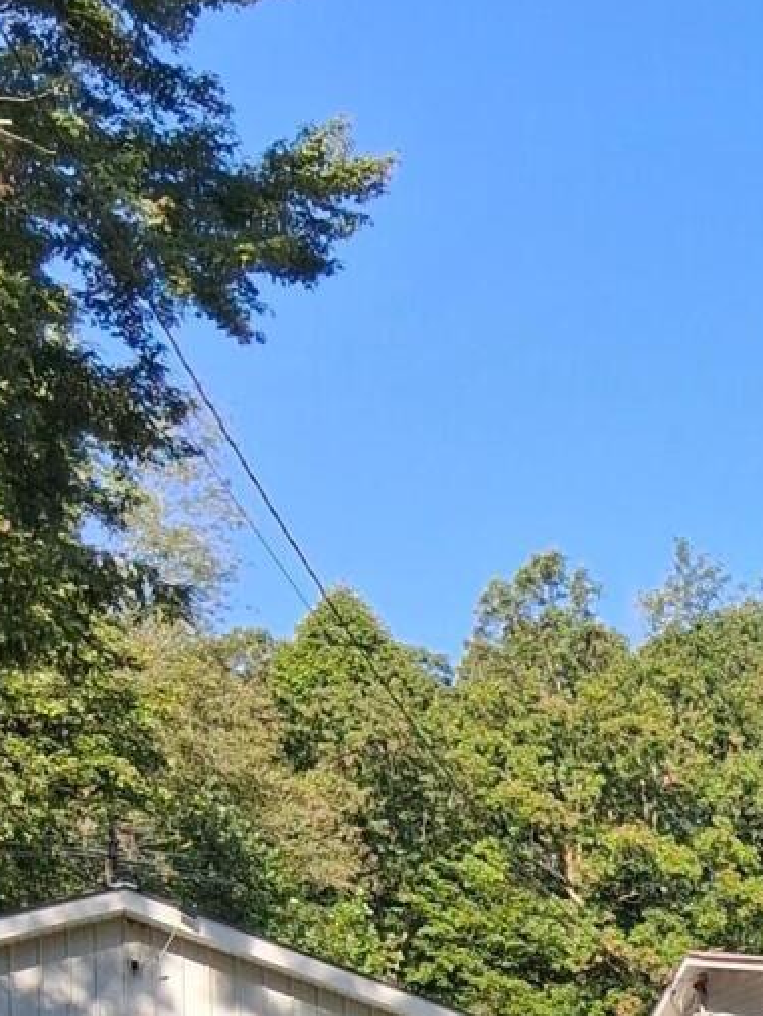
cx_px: 1353
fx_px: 3026
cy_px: 1648
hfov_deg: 13.1
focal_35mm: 103
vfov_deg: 16.8
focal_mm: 3.98
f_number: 1.8
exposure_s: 1/327
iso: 25
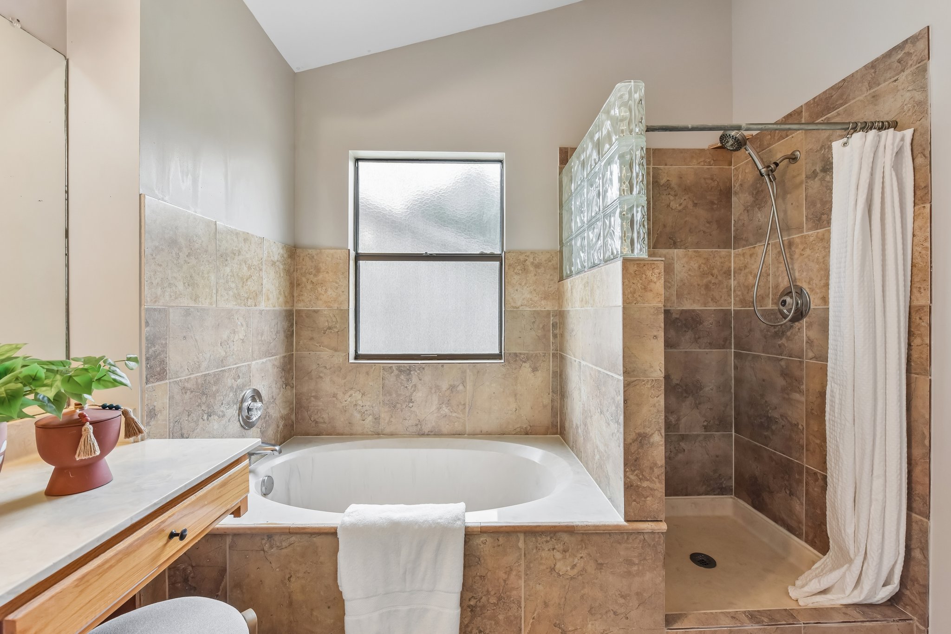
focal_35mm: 15
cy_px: 317
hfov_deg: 100.4
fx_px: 396
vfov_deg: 77.3
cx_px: 476
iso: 180
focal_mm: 15
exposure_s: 1/15
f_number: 8
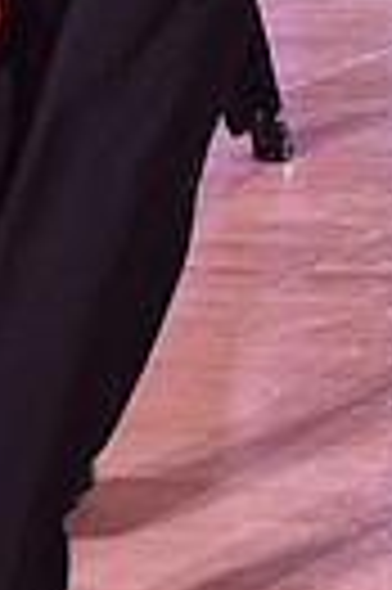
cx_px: 647
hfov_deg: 8.6
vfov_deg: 12.8
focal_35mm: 155
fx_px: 2538
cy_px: -194
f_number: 4.5
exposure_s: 1/250
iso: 1250
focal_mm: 35
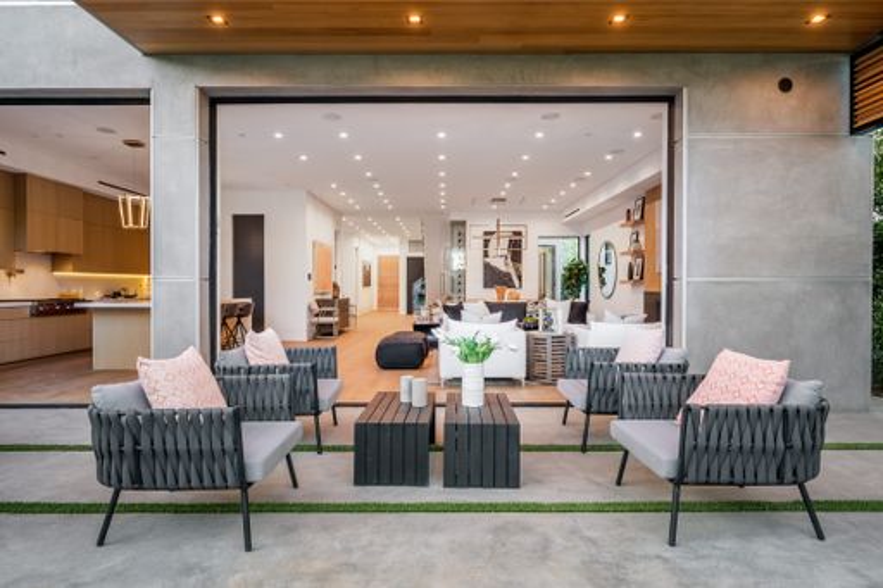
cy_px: 294
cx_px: 442
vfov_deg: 61.9
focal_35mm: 20
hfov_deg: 84.0
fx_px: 490
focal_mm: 20
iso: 320
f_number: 8
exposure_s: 1/30
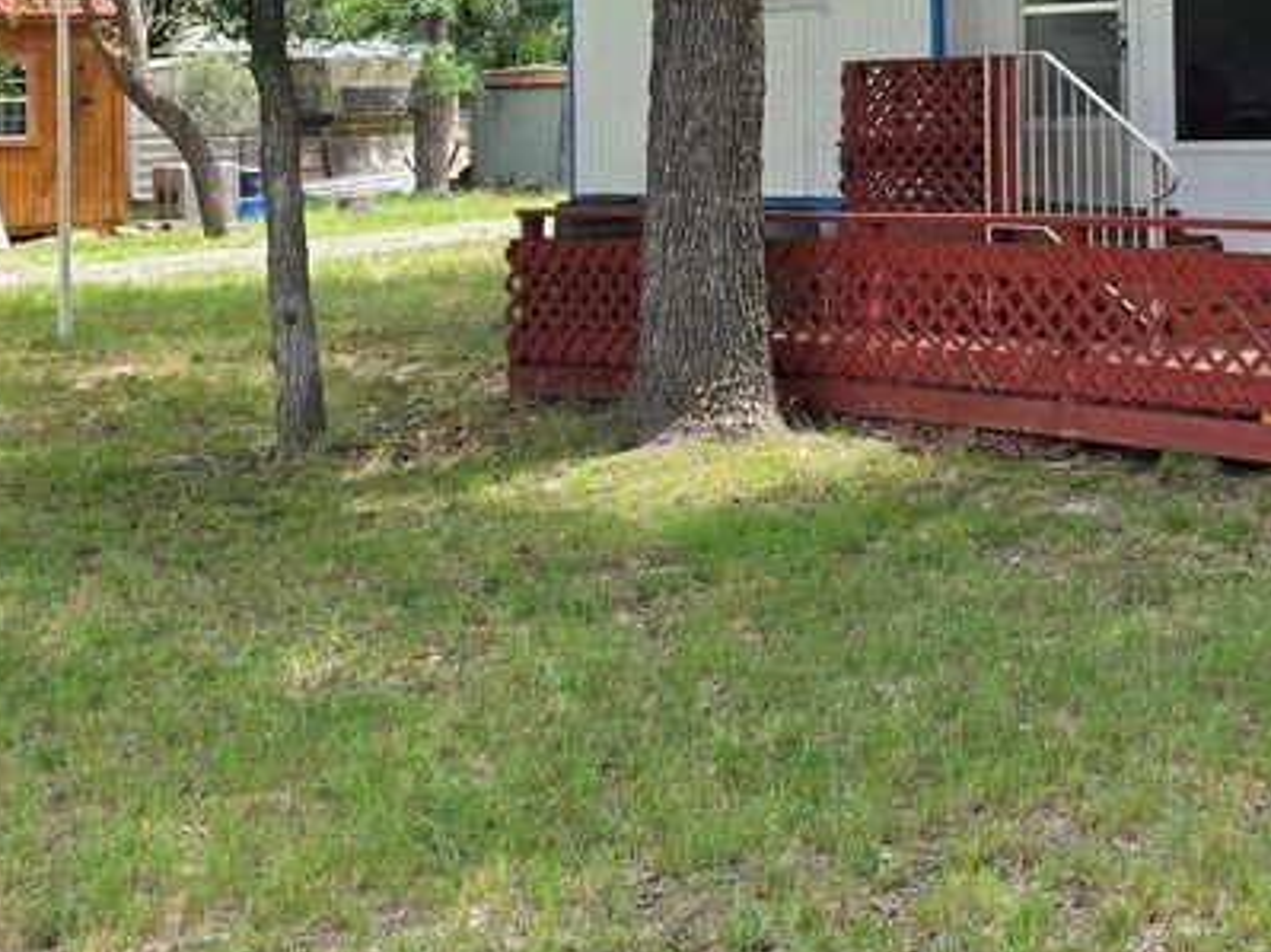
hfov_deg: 31.3
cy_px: 70
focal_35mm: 59
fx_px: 2166
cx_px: 1121
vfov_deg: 24.0
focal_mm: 6.5
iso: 10
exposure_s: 1/190
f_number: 1.4
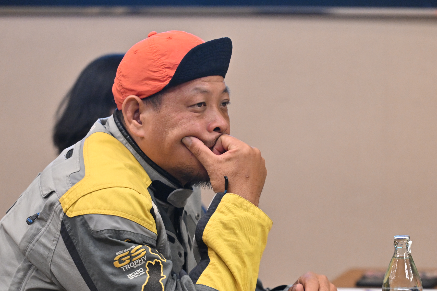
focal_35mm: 264
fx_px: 3204
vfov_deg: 5.2
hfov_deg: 7.8
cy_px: 197
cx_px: 272
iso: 2500
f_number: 2.8
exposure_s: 1/100
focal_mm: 170
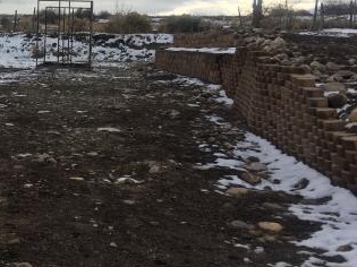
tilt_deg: -0.5
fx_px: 608
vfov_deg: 24.6
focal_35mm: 59
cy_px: 71
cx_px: 20
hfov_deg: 30.9
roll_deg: -0.2
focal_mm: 4.15
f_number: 2.2
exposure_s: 1/1012
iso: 25
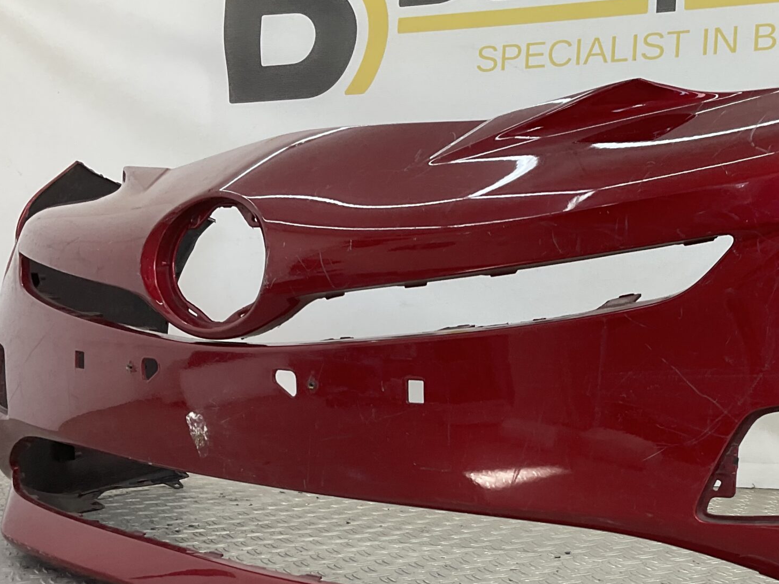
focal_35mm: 51
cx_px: 511
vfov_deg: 28.0
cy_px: 466
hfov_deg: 37.1
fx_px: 1148
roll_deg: +0.7
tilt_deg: -9.0
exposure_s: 1/100
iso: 16
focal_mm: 3
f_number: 1.8
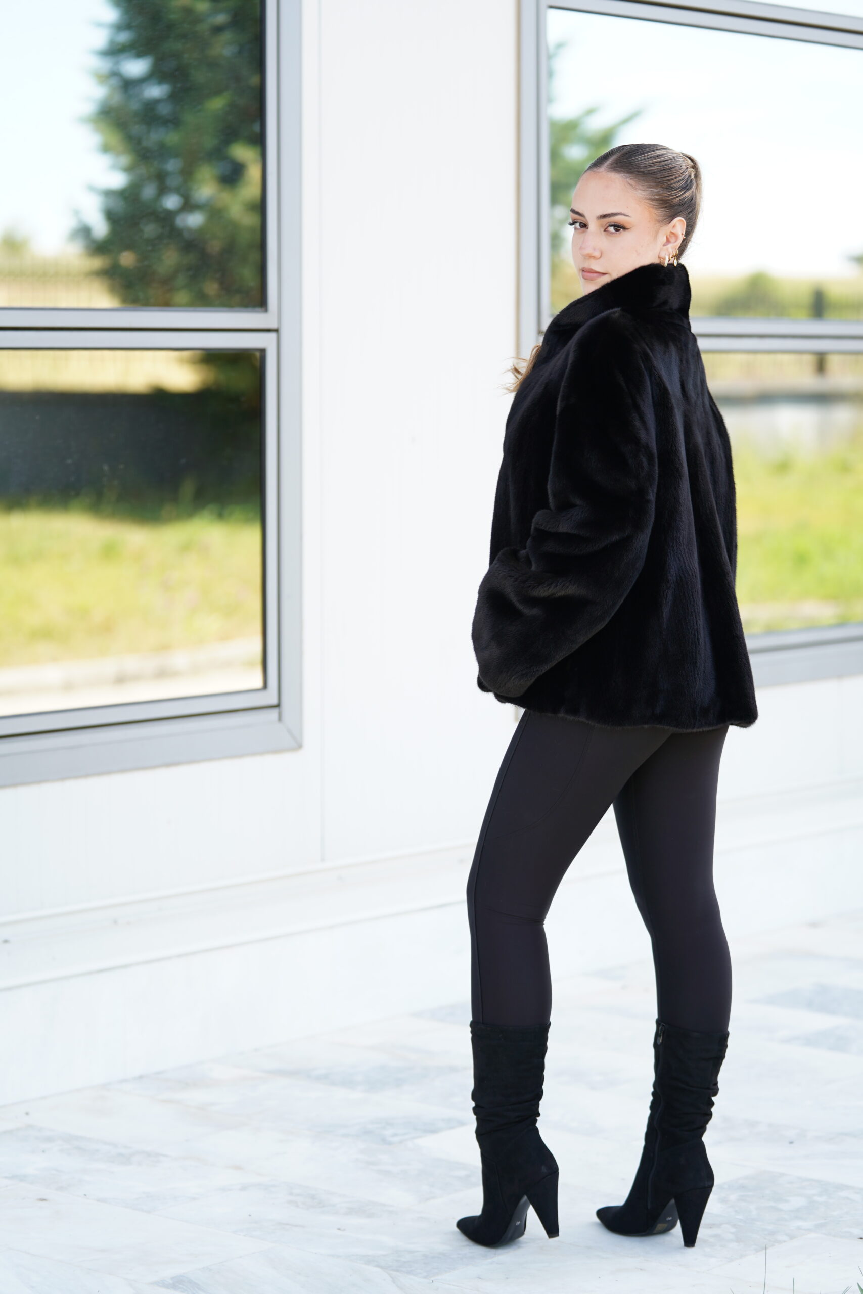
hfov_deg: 15.2
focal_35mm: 90
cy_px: 647
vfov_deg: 22.6
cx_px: 432
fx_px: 3236
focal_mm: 90
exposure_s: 1/250
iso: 160
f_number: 2.8
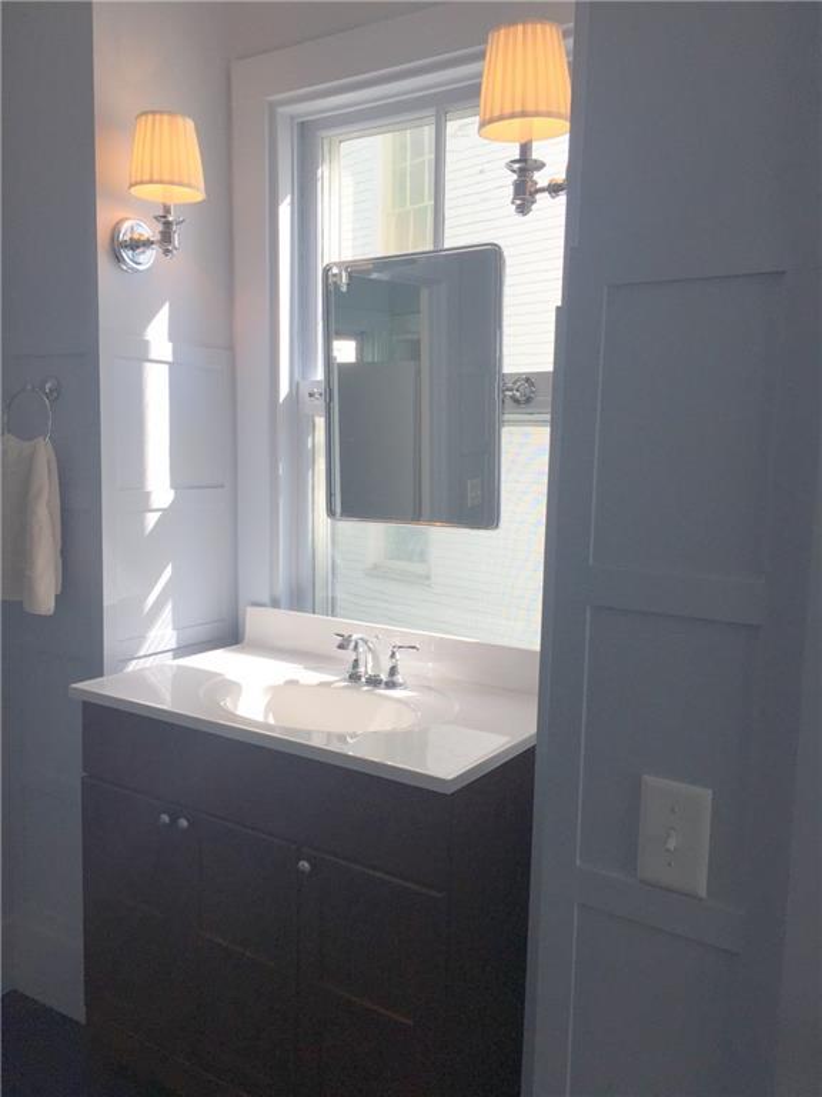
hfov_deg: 48.2
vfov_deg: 61.7
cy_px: 548
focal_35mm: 29
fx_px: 918
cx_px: 411
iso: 32
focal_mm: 4.15
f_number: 2.2
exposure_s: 1/316
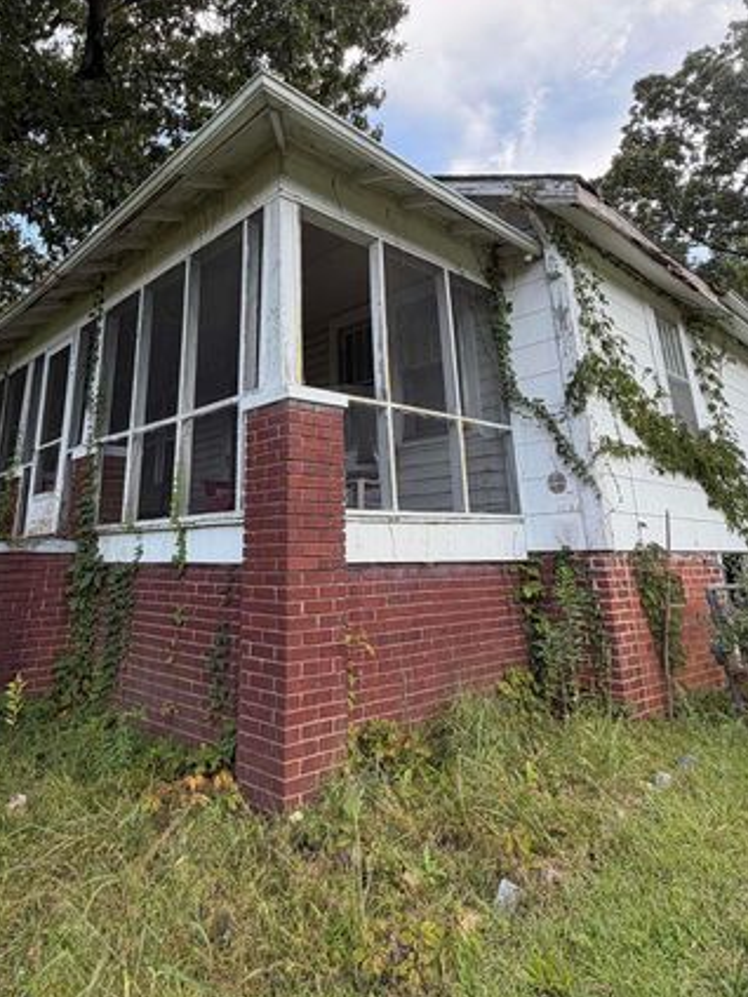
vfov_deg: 74.2
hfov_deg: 60.9
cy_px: 337
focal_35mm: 22
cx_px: 334
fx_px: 634
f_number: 2.2
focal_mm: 2.22
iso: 50
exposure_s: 1/310
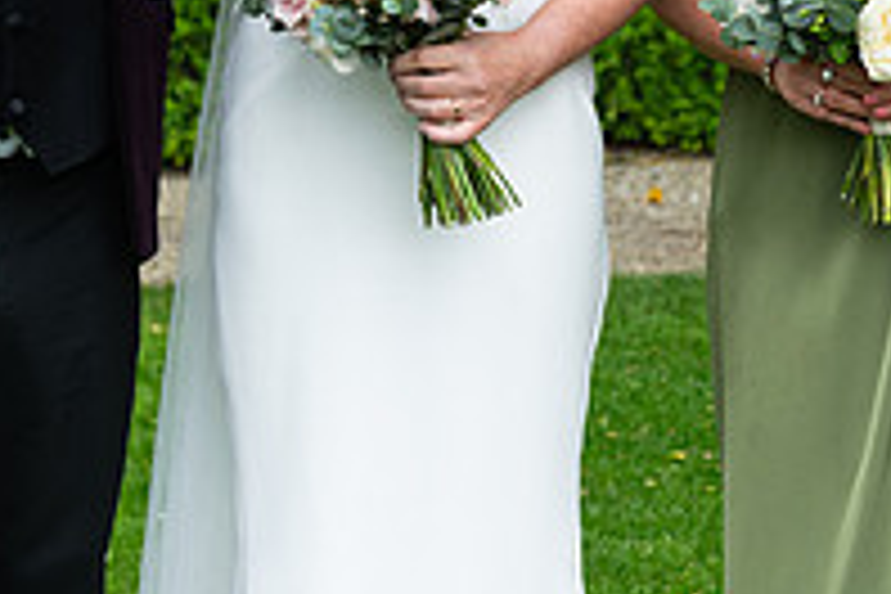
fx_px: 4677
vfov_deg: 7.2
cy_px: -182
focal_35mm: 189
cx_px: 454
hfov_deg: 10.9
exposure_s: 1/200
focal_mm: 62
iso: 200
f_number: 5
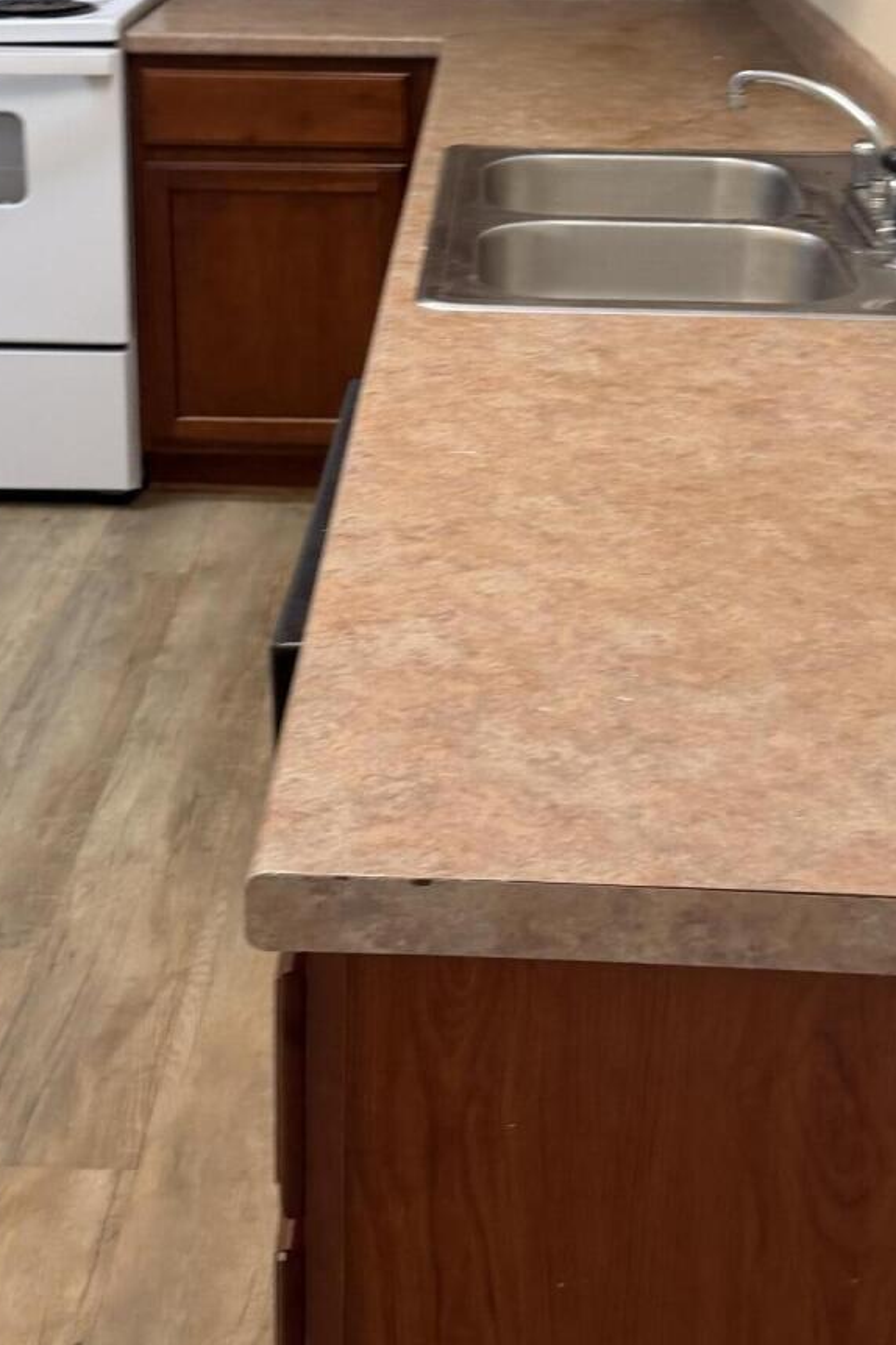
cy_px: 333
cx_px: 448
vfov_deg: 33.8
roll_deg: -2.9
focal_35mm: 58
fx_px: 2165
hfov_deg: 23.4
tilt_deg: -14.7
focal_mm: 6.76
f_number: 1.78
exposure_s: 1/60
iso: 200
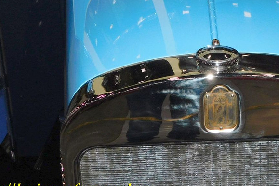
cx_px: 217
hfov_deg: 28.7
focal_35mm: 69
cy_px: 11
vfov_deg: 19.3
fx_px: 535
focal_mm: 6.3
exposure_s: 1/30
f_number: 3.5
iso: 200
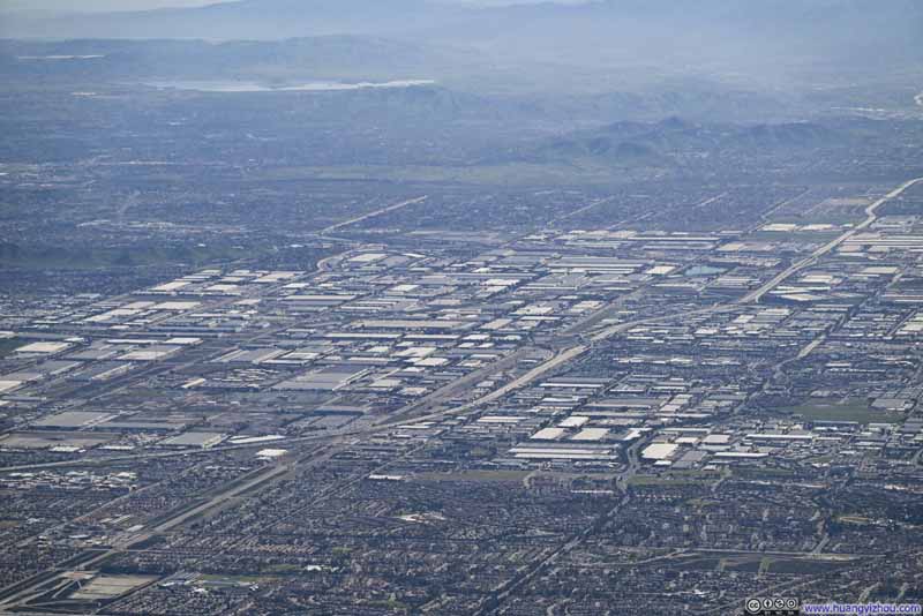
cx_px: 462
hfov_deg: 17.1
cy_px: 308
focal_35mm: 120
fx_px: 3078
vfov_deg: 11.4
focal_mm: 120
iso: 100
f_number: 5.6
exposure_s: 1/2500
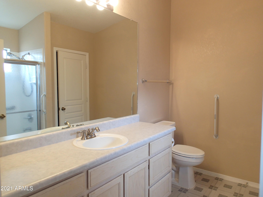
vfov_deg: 54.9
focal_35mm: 25
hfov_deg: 69.4
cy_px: 98
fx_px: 190
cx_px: 132
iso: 200
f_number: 2
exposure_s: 1/30
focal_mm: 4.5
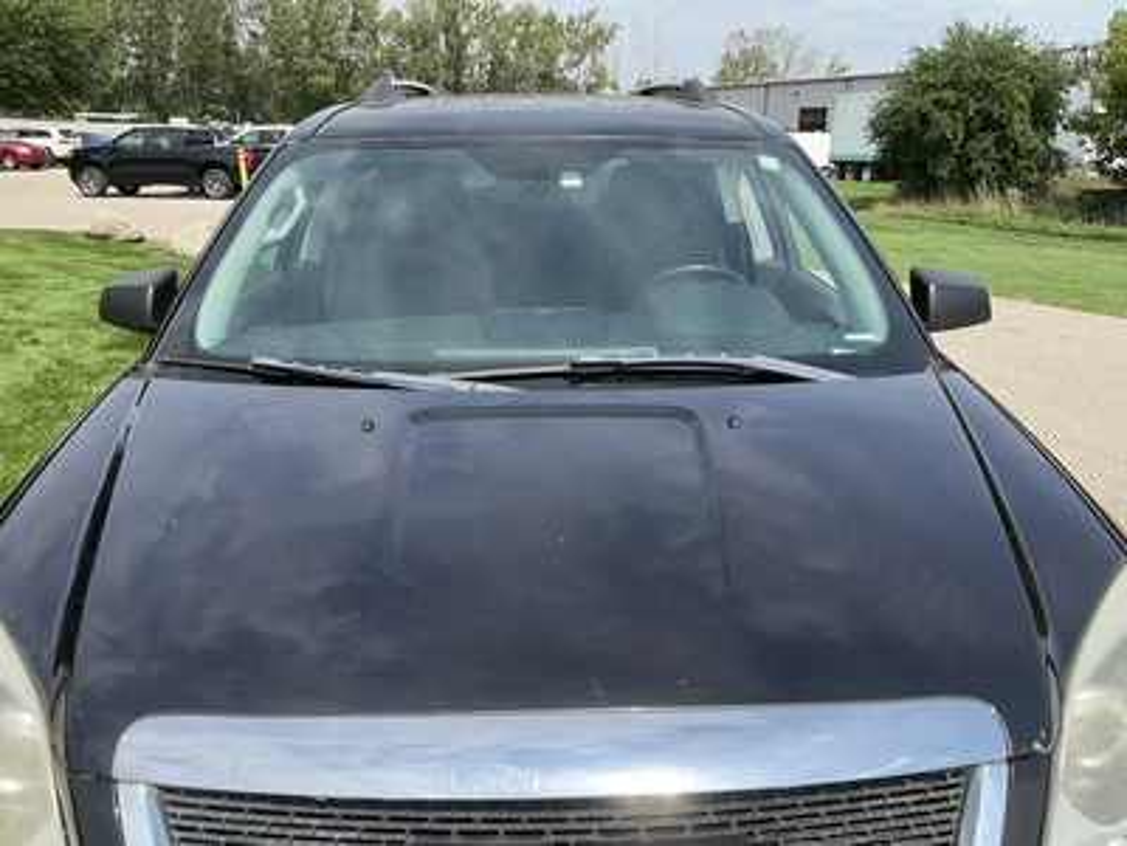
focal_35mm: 29
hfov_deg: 61.7
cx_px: 564
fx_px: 944
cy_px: 423
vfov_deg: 48.2
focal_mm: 3
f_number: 1.8
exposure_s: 1/1342
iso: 25
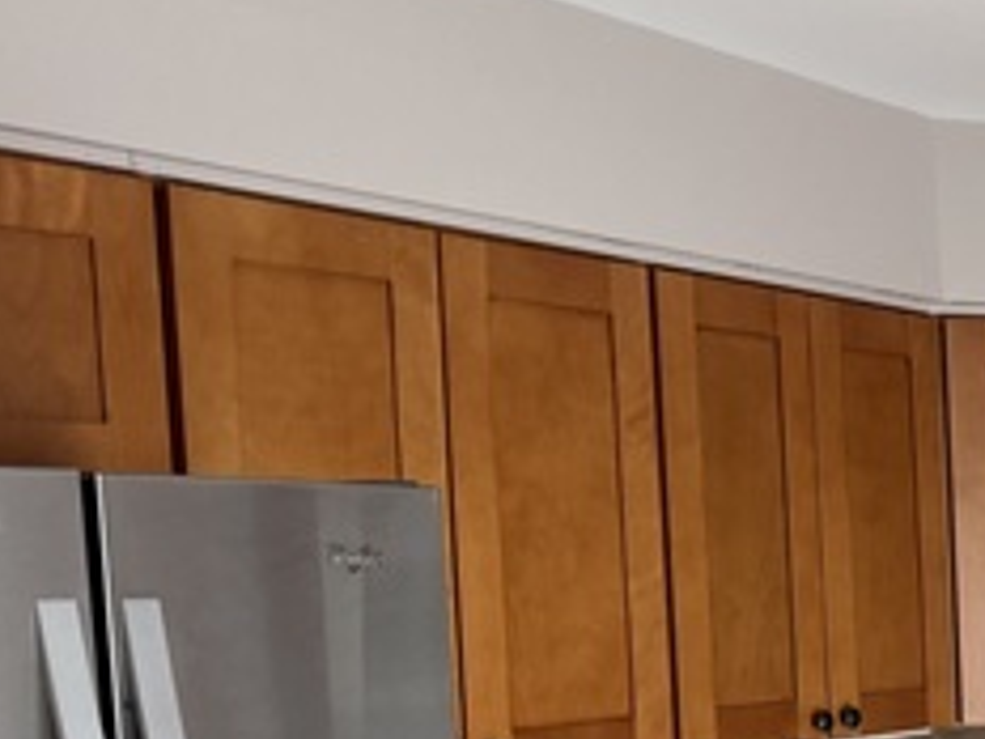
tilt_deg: -4.7
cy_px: 735
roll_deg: +0.7
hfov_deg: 24.3
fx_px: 1963
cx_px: 1314
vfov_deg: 20.6
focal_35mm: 69
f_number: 1.78
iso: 200
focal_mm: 6.76
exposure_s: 1/60
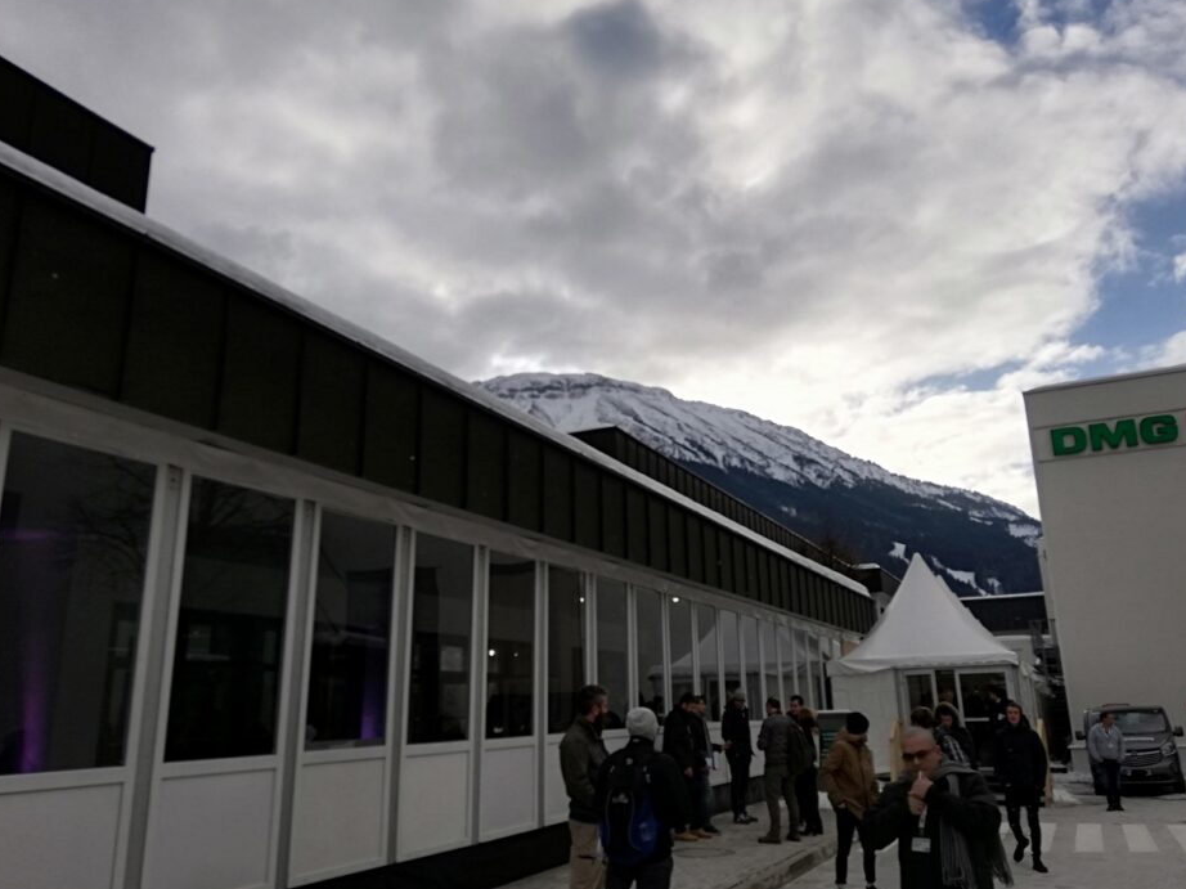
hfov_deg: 59.9
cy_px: 455
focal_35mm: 30
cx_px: 623
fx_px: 1028
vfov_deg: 46.8
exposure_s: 1/1880
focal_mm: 3.81
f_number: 2.2
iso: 50
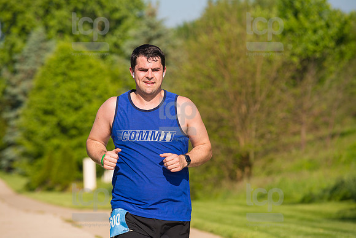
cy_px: 119
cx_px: 178
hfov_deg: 11.1
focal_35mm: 185
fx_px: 1830
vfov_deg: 7.4
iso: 400
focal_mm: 185
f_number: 5.6
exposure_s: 1/2000
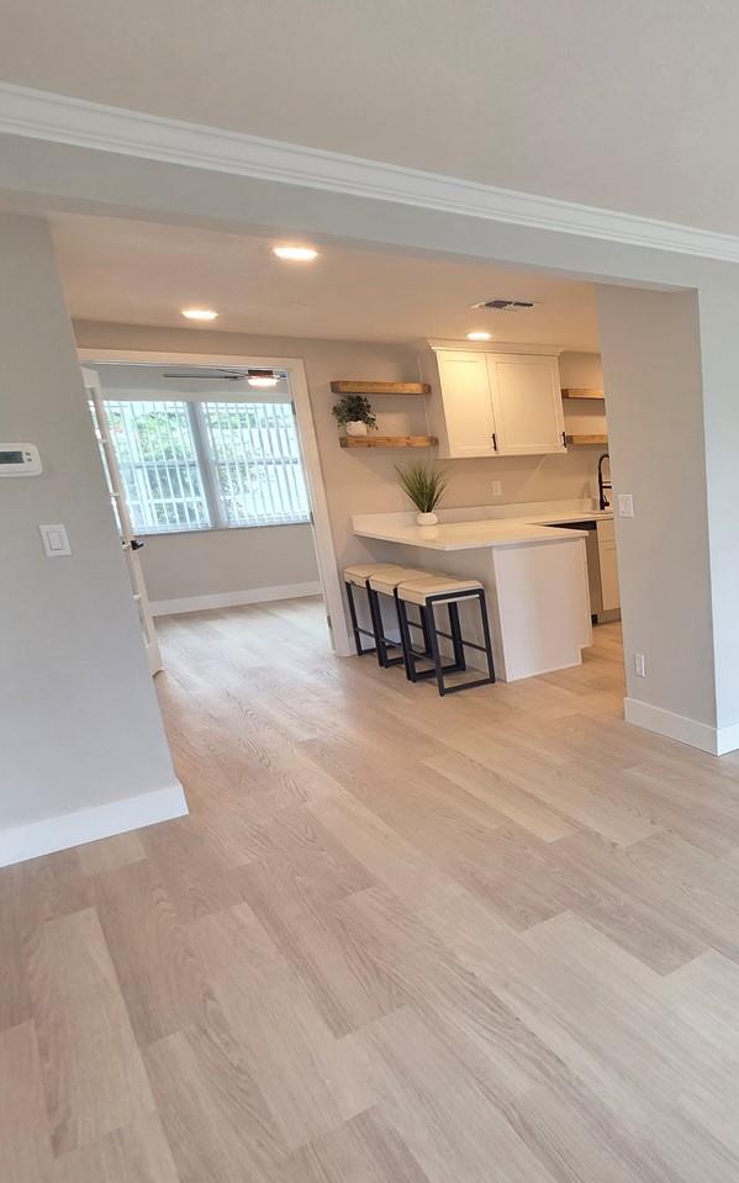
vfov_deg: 77.0
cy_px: 639
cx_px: 781
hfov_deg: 43.2
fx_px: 741
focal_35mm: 23
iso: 160
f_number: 1.9
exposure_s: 1/120
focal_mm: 2.2
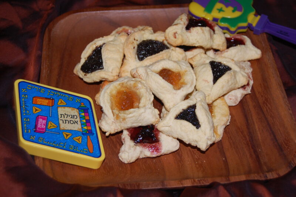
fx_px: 493
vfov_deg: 22.6
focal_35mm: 60
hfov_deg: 33.4
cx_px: 148
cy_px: 98
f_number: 5
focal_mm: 40
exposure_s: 1/60
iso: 400
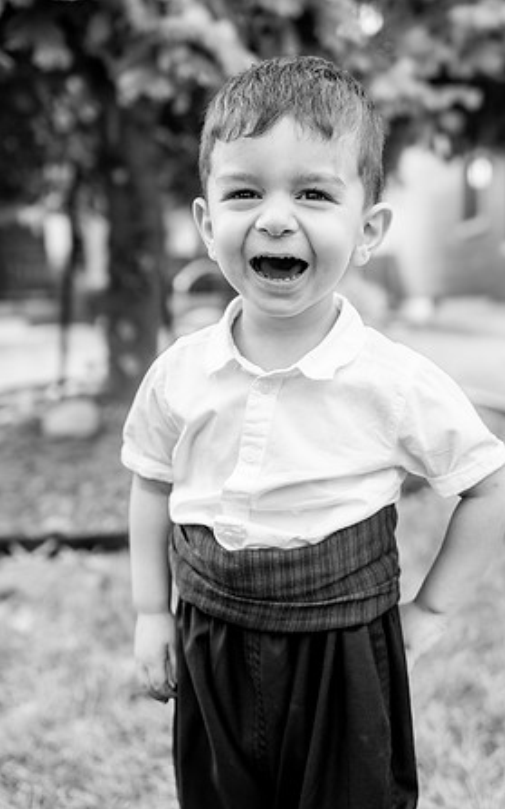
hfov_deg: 32.0
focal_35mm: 40
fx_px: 882
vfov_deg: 49.3
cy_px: 405
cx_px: 257
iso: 320
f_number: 2.8
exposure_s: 1/1000
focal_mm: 39
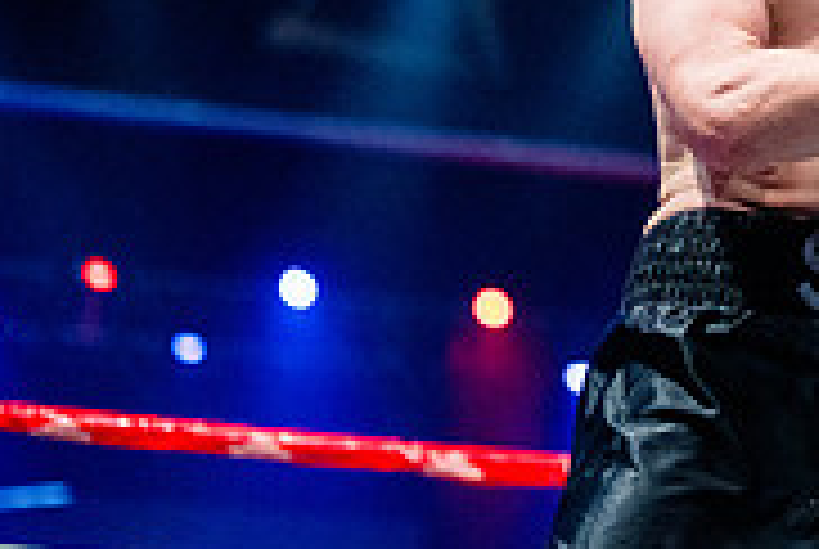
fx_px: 3623
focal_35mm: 159
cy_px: 25
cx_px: 1152
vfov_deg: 8.6
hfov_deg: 12.4
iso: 6400
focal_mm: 50
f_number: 1.4
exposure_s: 1/1600
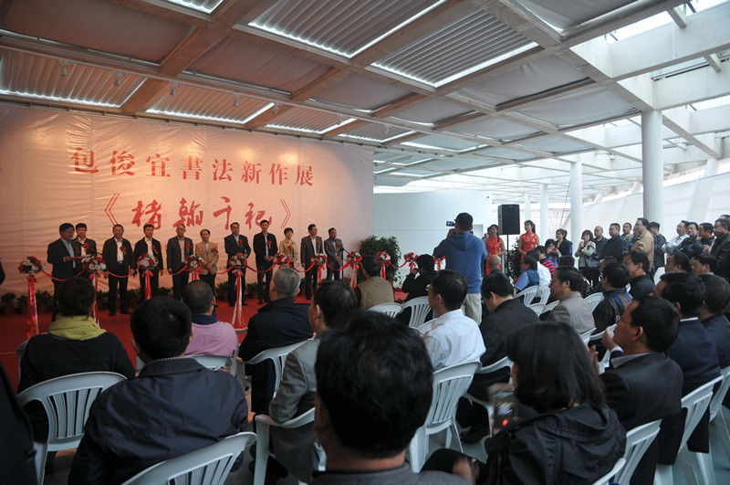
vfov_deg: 53.0
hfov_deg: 73.8
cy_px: 242
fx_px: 486
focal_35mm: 24
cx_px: 365
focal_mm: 16
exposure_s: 1/25
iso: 200
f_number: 3.5
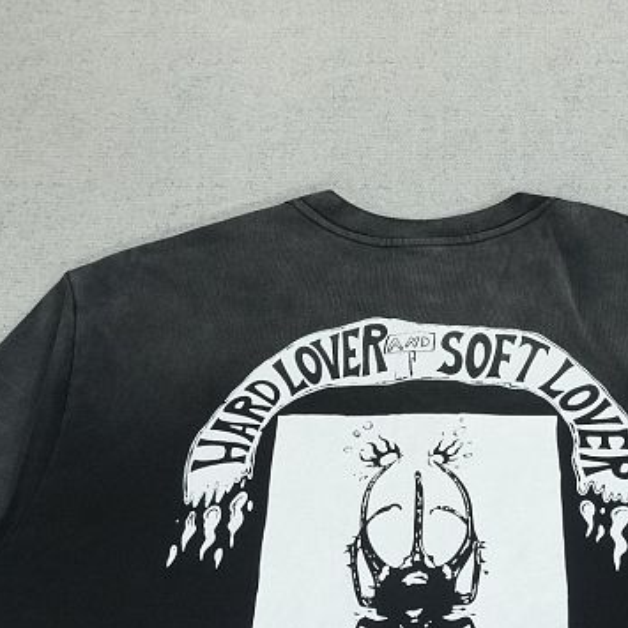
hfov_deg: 36.2
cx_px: 442
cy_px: 371
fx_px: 944
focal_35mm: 46
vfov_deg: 36.7
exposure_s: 1/160
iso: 1000
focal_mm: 16
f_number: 8
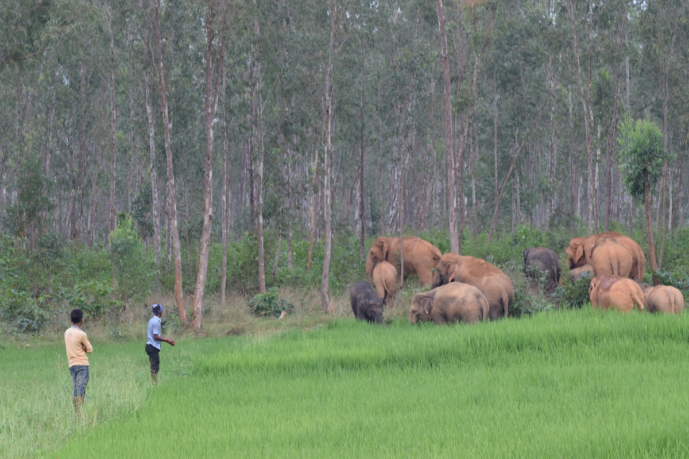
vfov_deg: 10.2
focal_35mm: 135
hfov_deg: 15.2
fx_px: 2584
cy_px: 230
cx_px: 344
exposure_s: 1/50
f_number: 6.3
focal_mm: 90
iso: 400
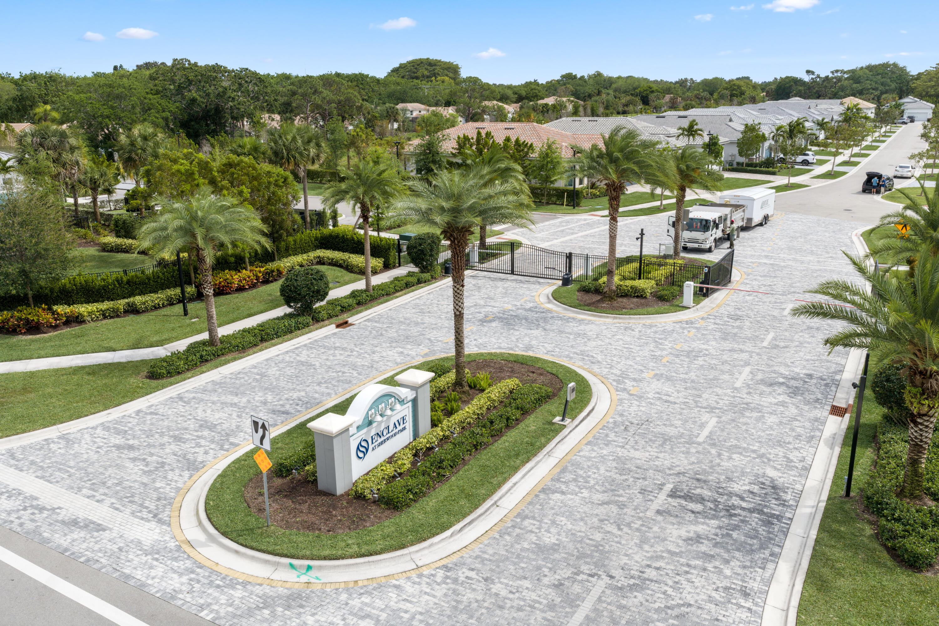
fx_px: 730
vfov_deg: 46.4
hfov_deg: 65.5
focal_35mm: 28
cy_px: 313
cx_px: 470
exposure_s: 1/320
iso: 100
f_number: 5
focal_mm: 14.45
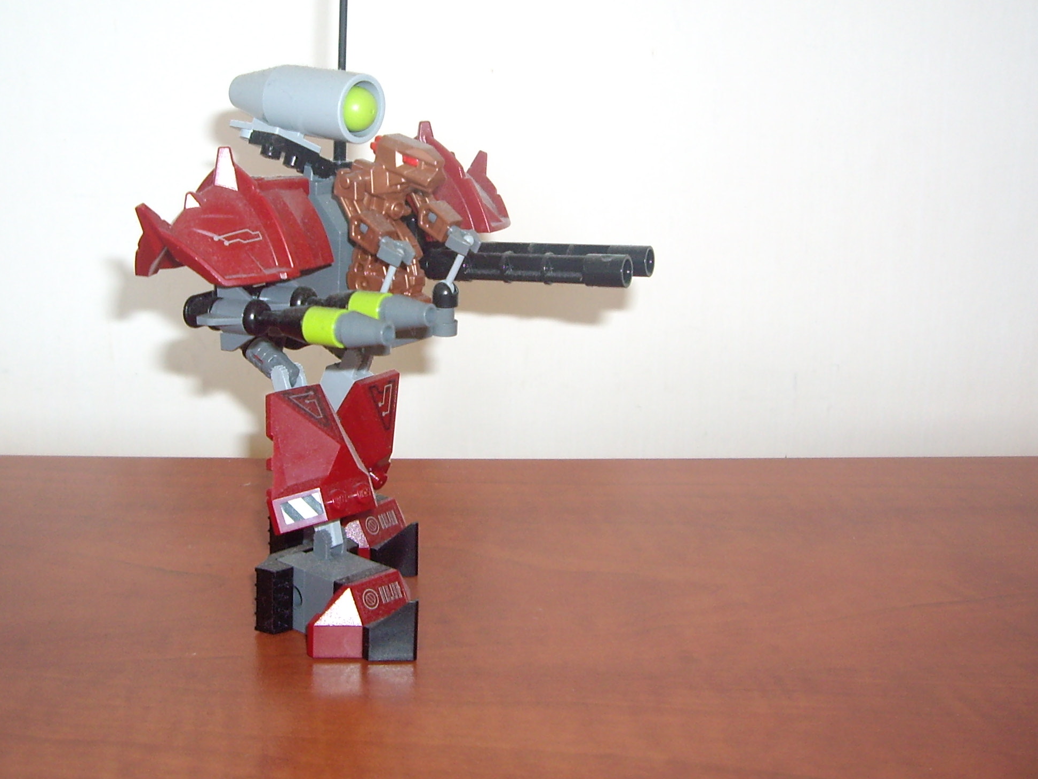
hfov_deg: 34.8
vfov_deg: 26.4
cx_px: 414
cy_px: 260
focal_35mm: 55
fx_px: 1649
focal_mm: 6.2
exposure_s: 1/60
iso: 100
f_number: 2.7
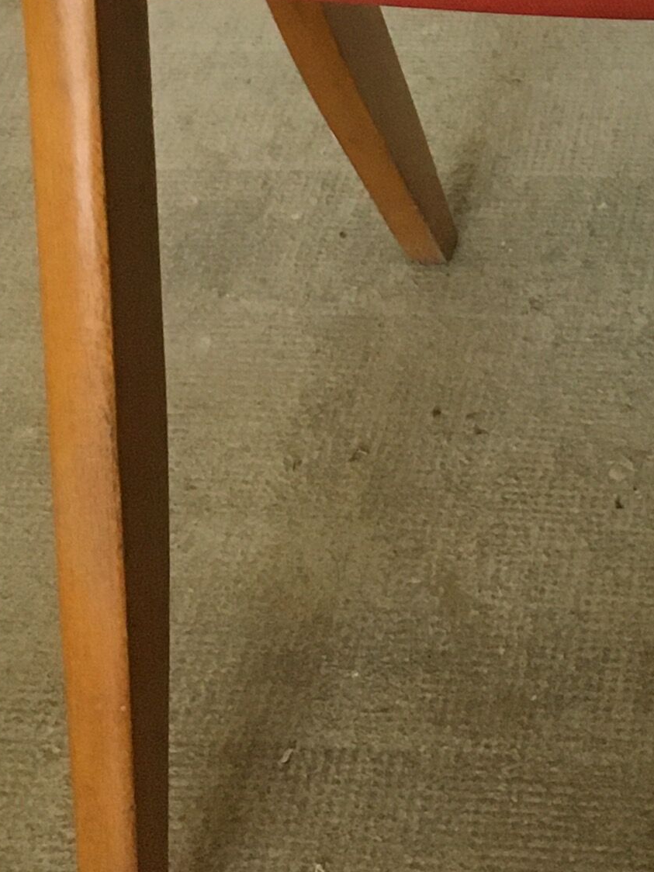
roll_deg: +1.6
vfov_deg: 17.7
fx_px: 2620
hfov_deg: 13.9
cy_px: -245
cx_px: 753
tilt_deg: -26.4
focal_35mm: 104
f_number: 2.2
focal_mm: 4.15
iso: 250
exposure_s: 1/33
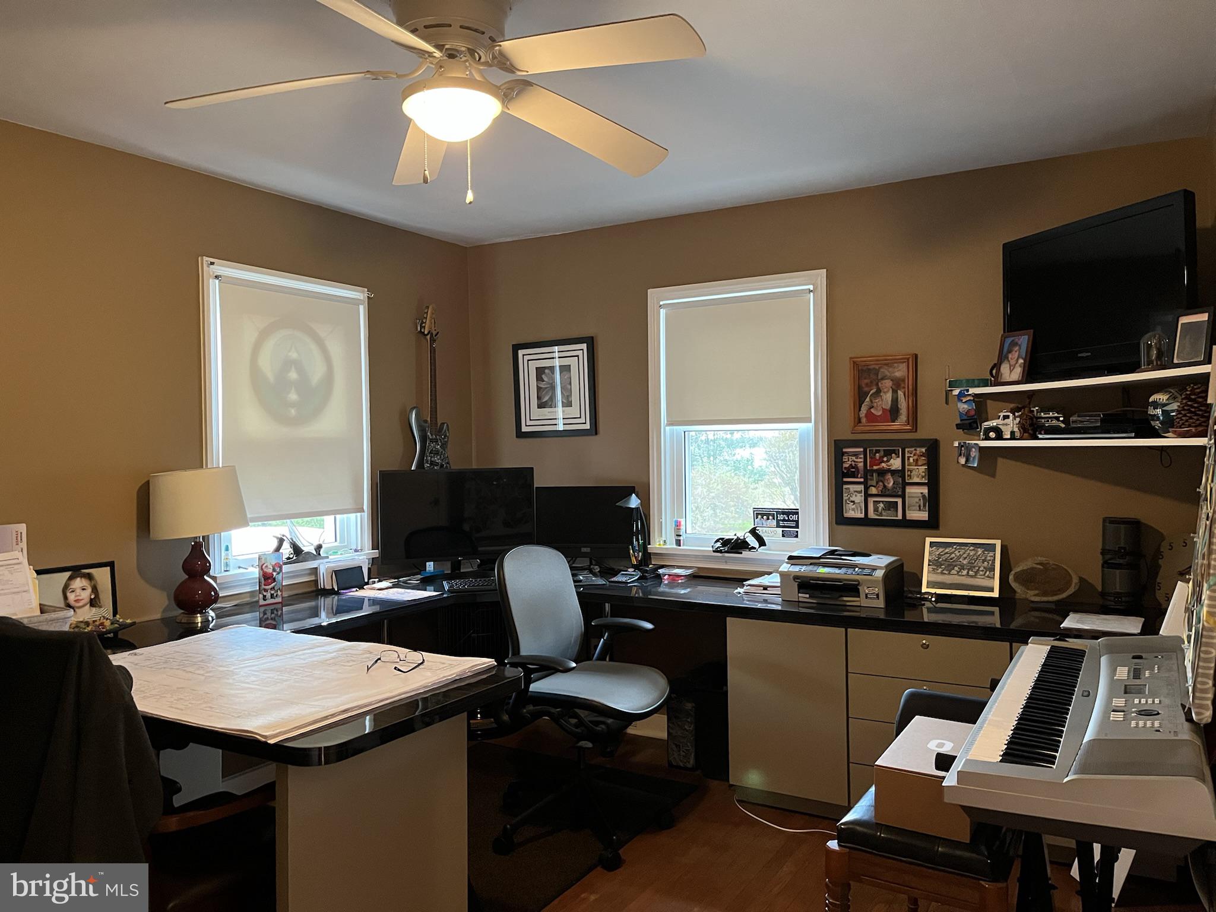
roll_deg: +1.8
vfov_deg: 53.1
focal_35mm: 26
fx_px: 913
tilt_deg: -0.2
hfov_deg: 67.3
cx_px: 608
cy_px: 456
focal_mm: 5.1
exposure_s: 1/40
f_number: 1.6
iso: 500
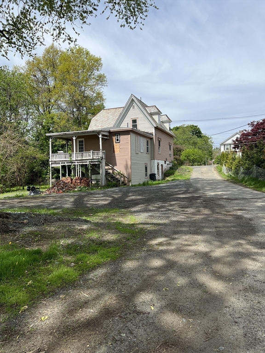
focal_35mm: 26
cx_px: 132
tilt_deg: +1.1
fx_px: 265
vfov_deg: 67.3
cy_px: 176
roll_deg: +0.7
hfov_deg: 53.1
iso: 50
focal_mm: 5.7
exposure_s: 1/5076
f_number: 1.5
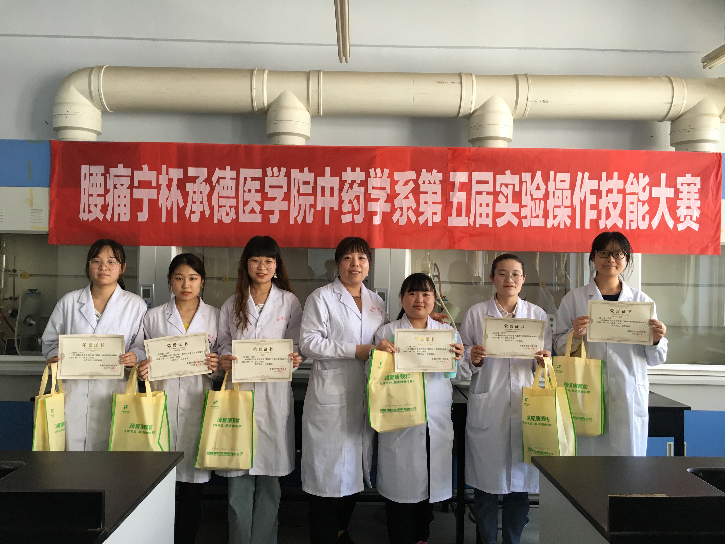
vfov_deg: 48.2
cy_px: 272
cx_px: 362
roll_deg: -0.6
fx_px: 607
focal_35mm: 29
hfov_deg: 61.7
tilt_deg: +1.0
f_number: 2.2
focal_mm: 4.15
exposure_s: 1/33
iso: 80
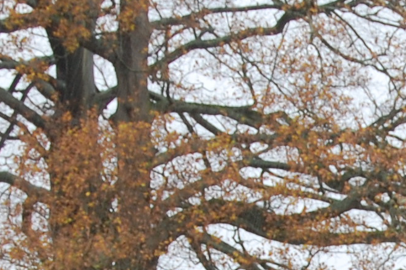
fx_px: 3561
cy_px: 472
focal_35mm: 316
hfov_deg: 6.5
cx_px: 581
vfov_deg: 4.3
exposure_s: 1/60
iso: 400
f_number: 5.3
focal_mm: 46
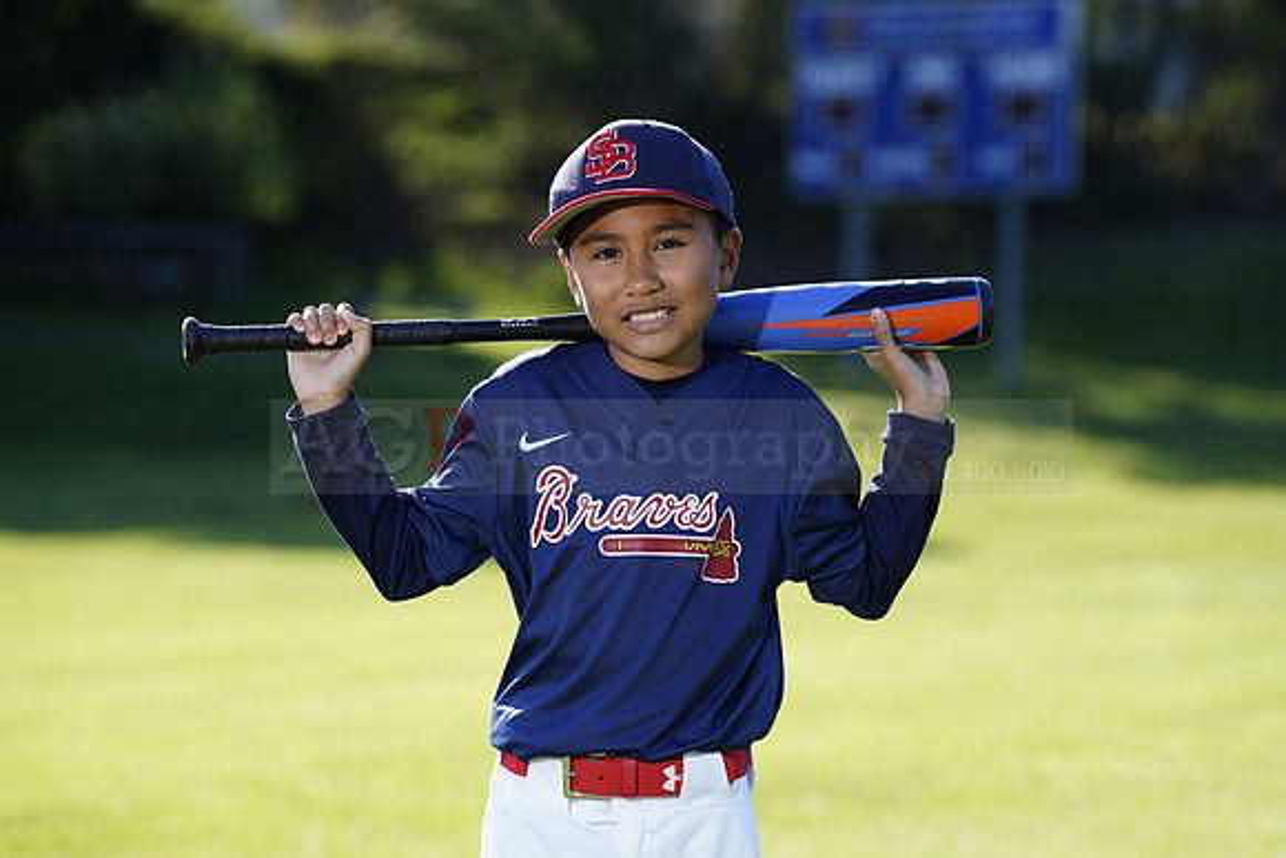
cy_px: 429
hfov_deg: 12.6
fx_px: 5824
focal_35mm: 163
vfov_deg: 8.4
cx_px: 643
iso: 100
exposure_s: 1/250
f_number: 5
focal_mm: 163
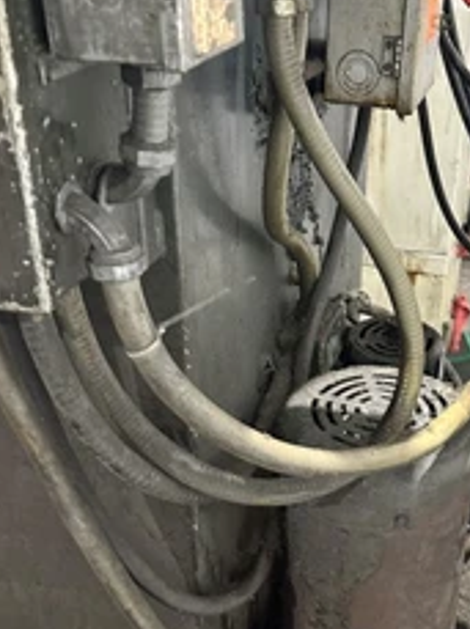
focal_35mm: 42
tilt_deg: -25.8
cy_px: 330
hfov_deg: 33.6
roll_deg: -3.6
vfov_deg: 44.8
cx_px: 346
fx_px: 762
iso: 1000
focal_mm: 6.86
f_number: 1.78
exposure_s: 1/40
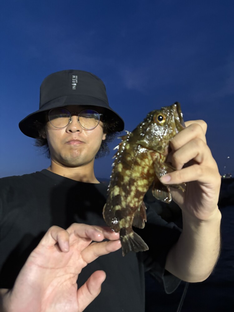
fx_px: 234
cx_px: 117
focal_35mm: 26
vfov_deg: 67.3
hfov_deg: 53.1
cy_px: 156
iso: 640
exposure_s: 1/30
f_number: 1.6
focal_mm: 5.96
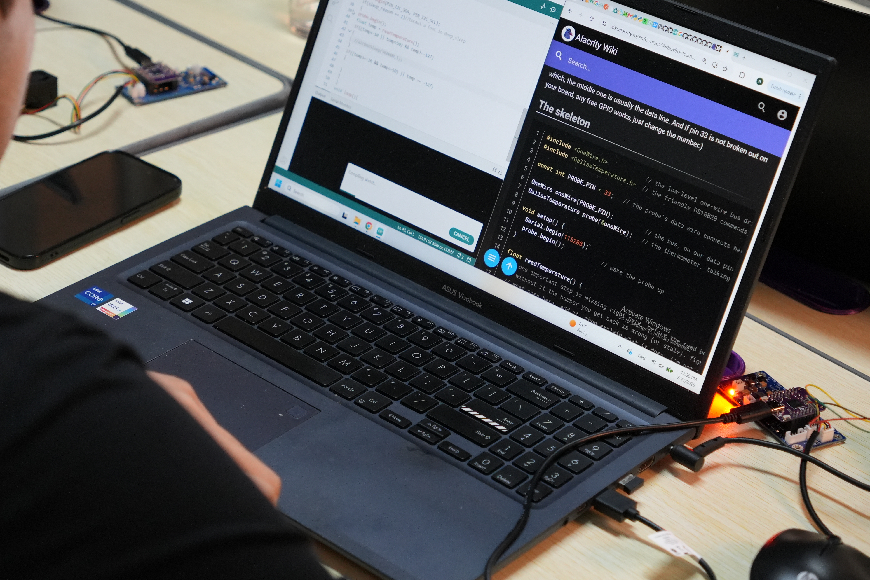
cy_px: 204
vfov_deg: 17.0
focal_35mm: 80
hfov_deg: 25.3
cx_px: 359
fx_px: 1935
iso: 1600
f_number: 3.5
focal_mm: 40.7
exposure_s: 1/160
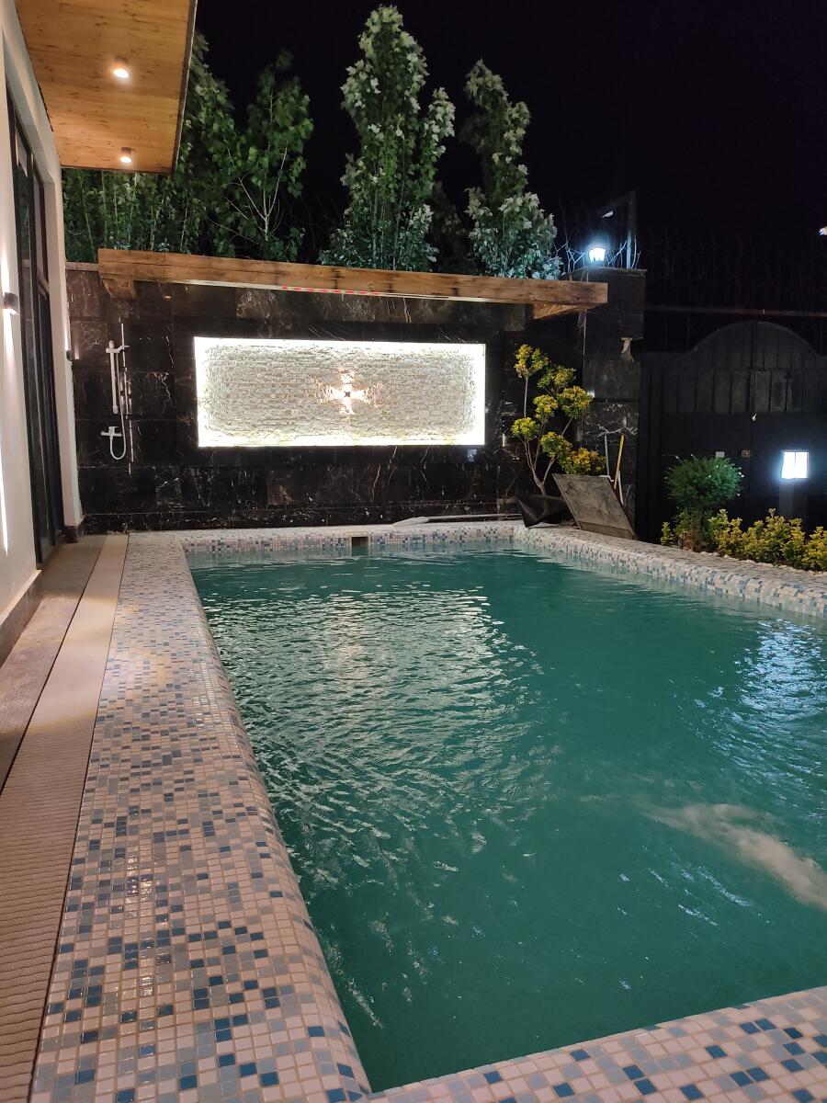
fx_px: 828
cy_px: 552
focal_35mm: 26
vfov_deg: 67.3
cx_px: 414
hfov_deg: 53.1
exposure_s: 1/33
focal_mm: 4.74
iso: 344
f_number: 1.79
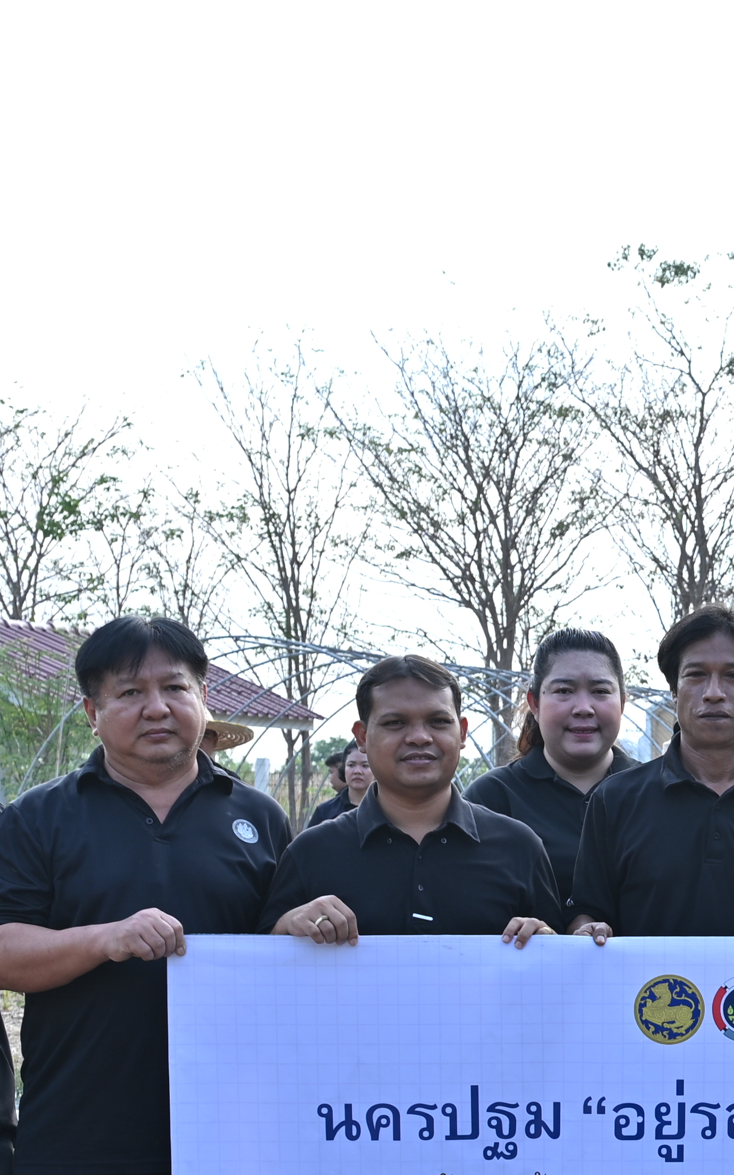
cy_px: 898
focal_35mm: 81
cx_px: 1048
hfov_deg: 15.1
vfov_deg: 25.2
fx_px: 2593
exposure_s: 1/200
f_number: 4.5
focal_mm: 29
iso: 50
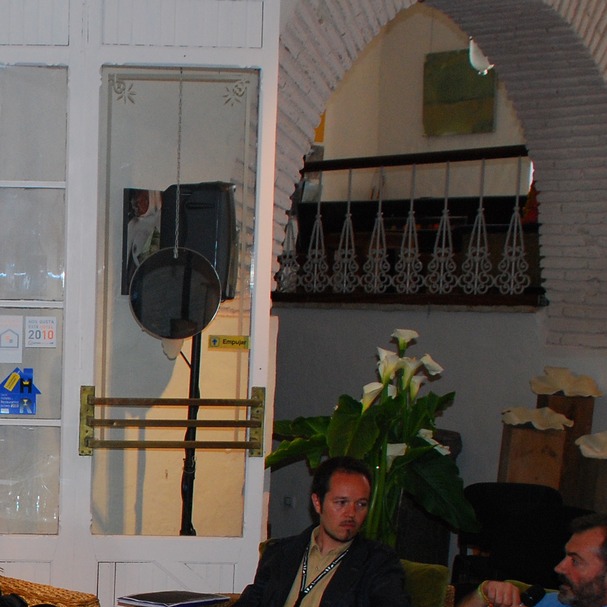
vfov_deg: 22.1
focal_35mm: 77
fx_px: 1528
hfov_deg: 21.1
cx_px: -99
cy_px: 509
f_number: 4
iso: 400
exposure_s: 1/60
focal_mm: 20
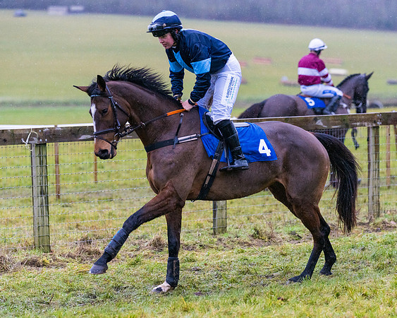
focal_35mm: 177
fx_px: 2084
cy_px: 173
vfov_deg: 8.7
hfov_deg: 10.9
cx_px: 221
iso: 2500
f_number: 2.8
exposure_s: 1/2000
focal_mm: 135
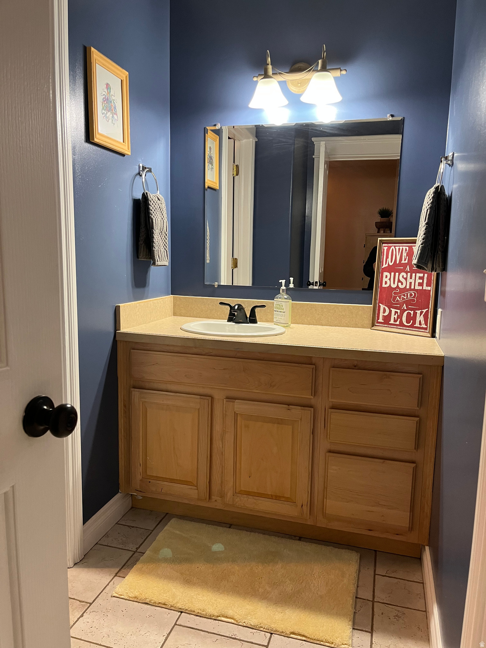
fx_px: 487
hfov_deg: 53.1
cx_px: 243
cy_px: 324
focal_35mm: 26
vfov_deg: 67.3
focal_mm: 5.1
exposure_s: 1/60
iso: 200
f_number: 1.6
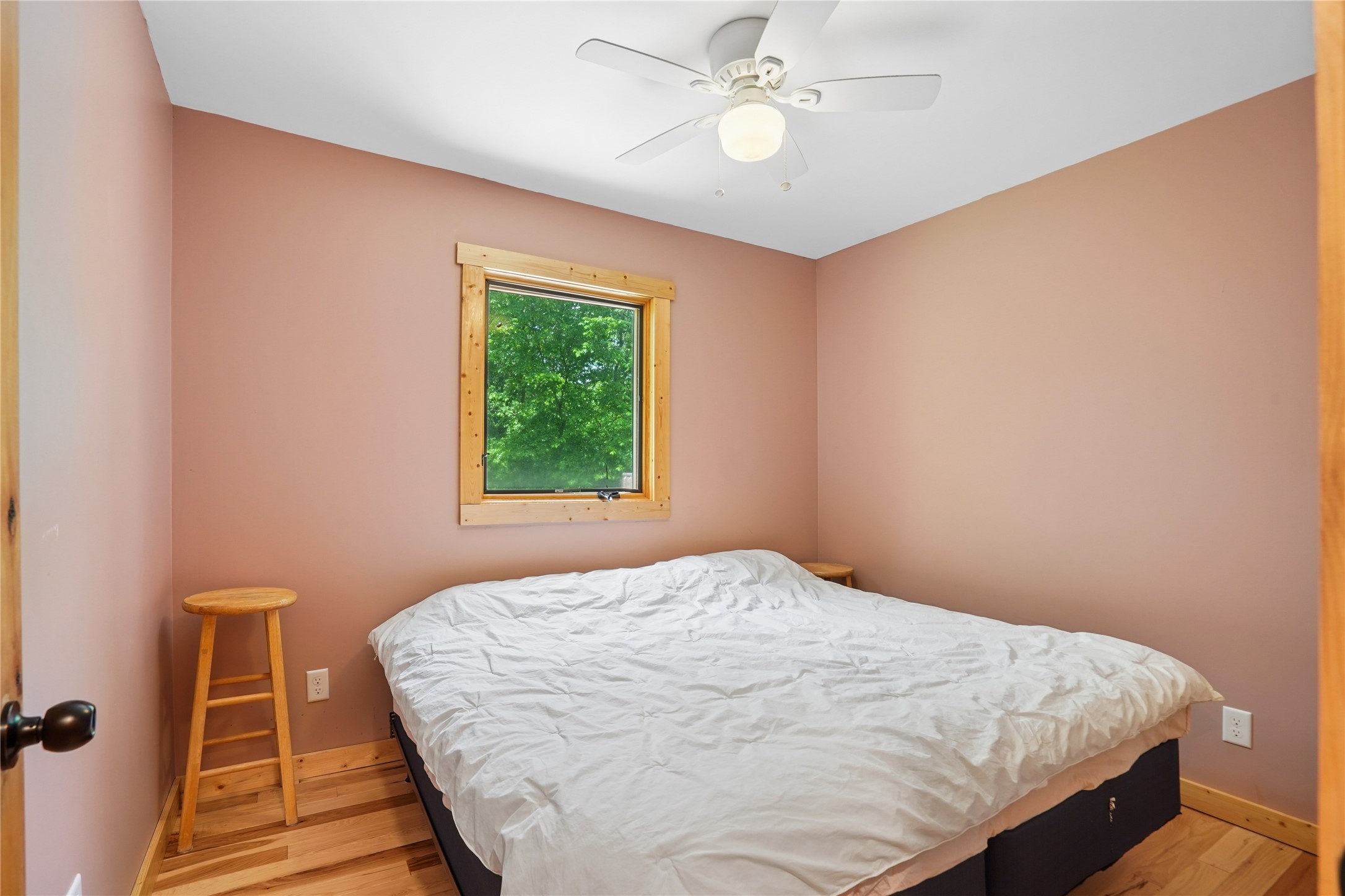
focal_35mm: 16
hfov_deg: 96.7
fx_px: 598
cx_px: 672
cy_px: 448
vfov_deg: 73.7
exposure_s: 1/25
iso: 800
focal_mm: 16
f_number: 9
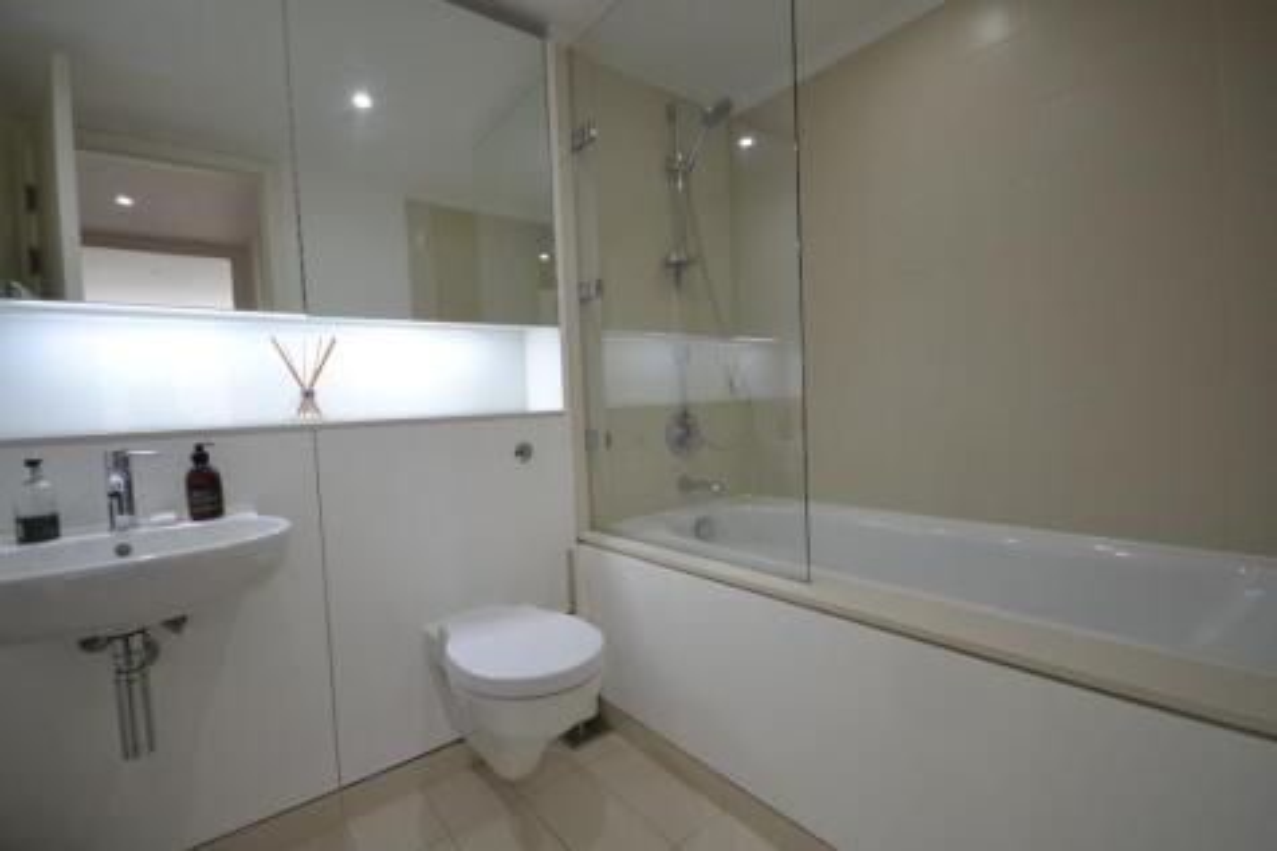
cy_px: 426
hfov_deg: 100.4
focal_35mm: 15
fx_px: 532
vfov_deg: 77.3
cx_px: 638
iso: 400
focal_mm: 10
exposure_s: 1/60
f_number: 4
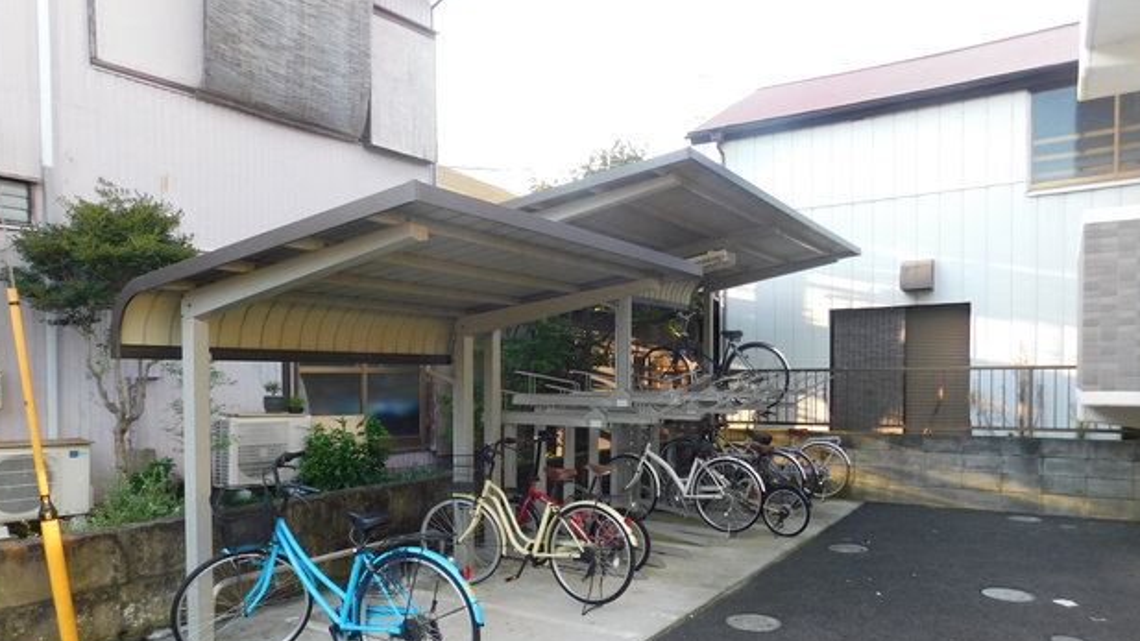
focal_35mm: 26
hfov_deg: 71.9
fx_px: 786
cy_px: 399
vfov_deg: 44.0
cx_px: 565
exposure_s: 1/80
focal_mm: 4
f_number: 3
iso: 125
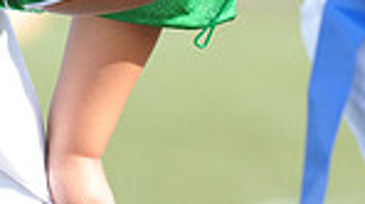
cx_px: 232
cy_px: -253
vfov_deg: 0.7
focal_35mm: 1641
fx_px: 15871
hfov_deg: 1.3
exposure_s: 1/500
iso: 800
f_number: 7.1
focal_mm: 400
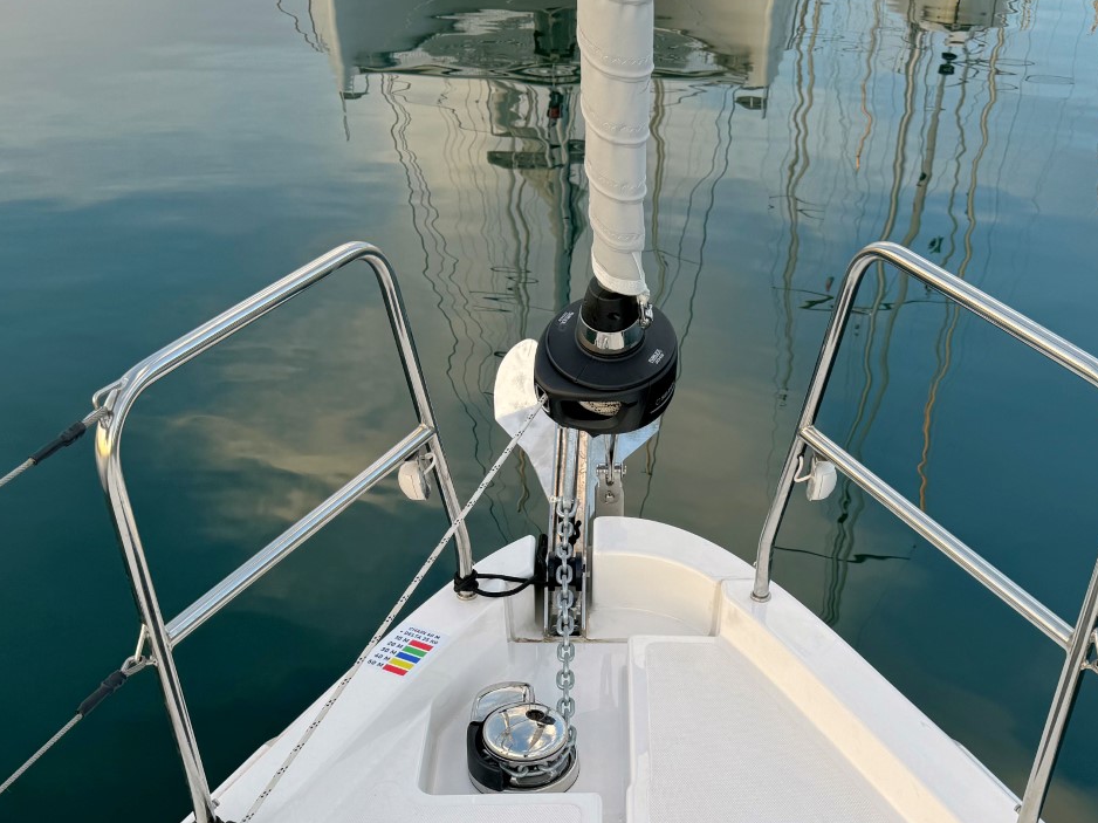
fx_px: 1364
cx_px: 599
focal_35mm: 43
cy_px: 709
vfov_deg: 32.2
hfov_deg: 43.8
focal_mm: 6.76
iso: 80
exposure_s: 1/333
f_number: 1.78
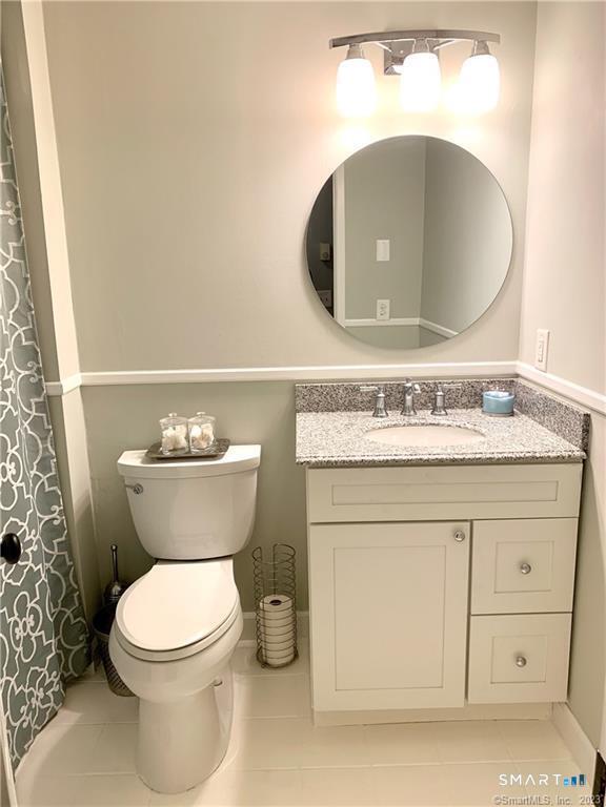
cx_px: 303
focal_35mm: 26
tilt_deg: -11.9
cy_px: 404
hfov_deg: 53.1
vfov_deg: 67.3
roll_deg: +1.0
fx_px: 607
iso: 64
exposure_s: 1/60
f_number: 1.8
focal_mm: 4.25
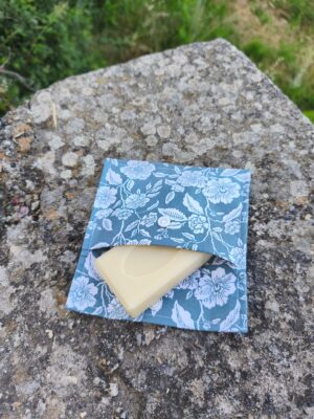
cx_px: 157
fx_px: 278
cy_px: 210
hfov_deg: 58.9
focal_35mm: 23
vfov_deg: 73.9
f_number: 1.65
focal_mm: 6.18
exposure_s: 1/99.9
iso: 125
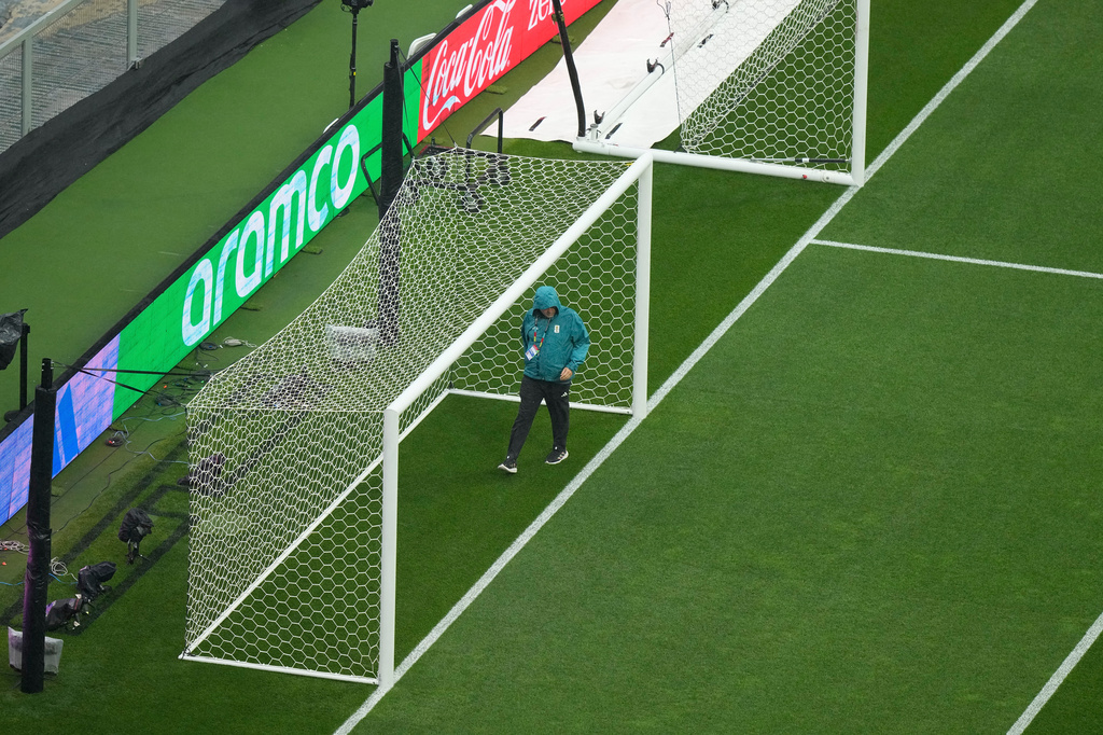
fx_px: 12251
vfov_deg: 3.4
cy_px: 368
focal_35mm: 400
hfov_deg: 5.2
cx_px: 552
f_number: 4
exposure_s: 1/2000
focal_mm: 400
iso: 3200
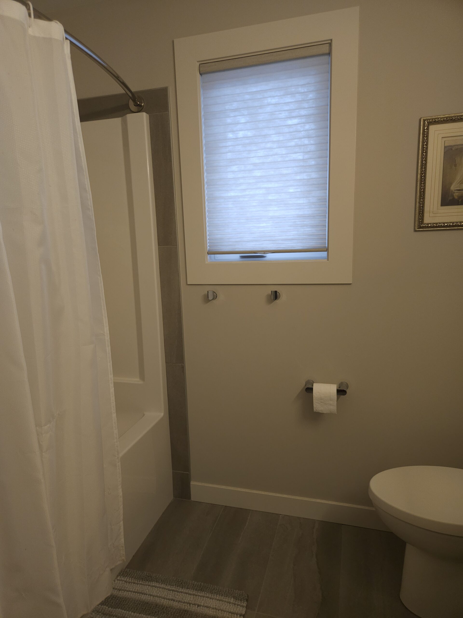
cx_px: 232
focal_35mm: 23
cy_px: 309
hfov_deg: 58.9
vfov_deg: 73.9
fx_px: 410
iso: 64
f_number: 1.8
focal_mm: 5.4
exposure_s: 1/50
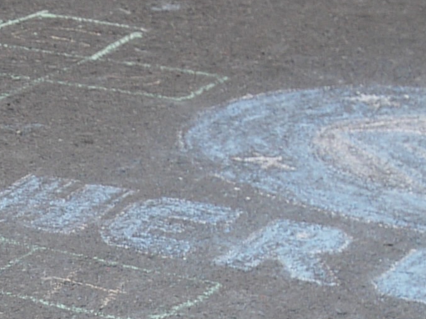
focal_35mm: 237
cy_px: 678
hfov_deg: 7.8
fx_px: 2916
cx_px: -591
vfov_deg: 6.1
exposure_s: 1/500
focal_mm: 20
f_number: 3.5
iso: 100
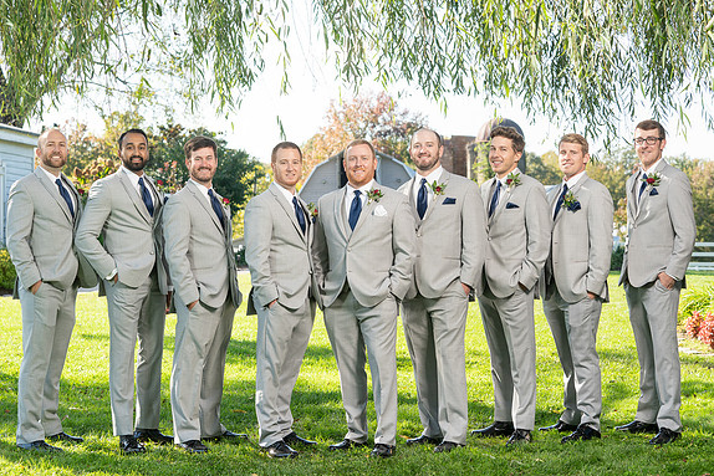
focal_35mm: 76
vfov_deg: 18.0
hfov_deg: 26.6
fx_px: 1508
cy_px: 233
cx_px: 348
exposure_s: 1/200
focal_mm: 70
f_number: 5.6
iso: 200
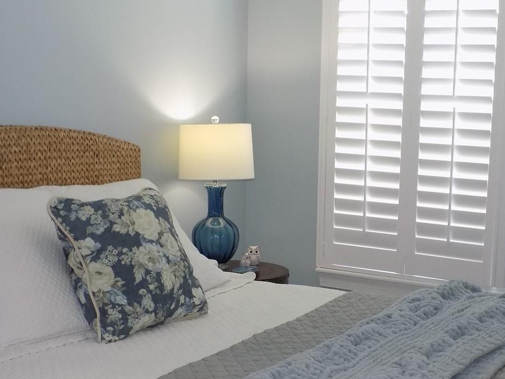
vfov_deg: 23.1
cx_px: 318
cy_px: 278
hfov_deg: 30.6
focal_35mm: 63
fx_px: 919
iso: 200
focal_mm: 6.6
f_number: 3.5
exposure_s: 1/30
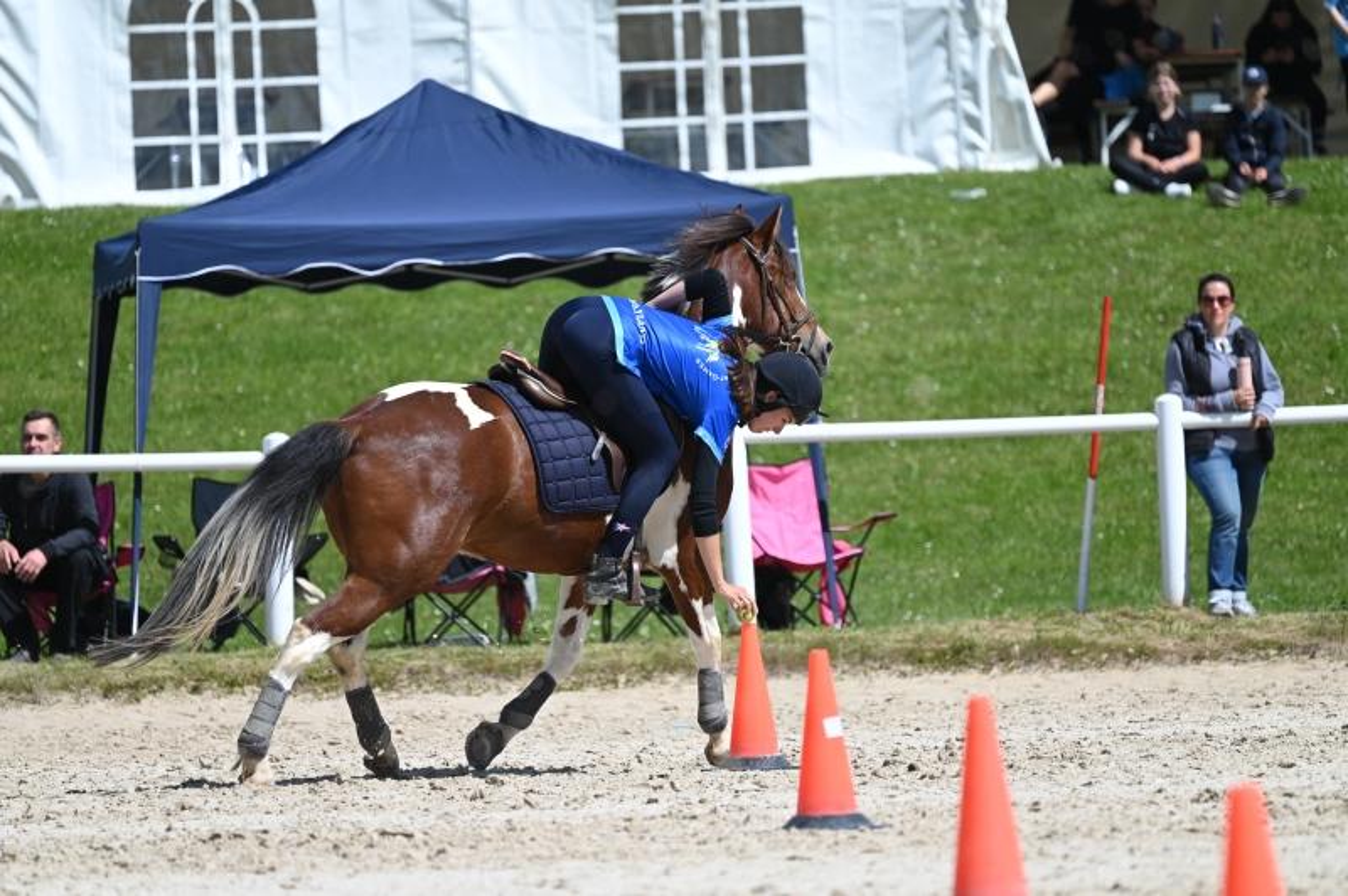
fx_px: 12346
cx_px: 674
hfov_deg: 6.2
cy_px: 448
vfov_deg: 4.2
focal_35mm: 330
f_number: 5.3
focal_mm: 330
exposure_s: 1/1250
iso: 220
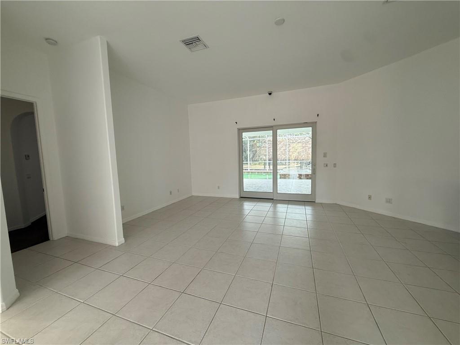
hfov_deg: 102.1
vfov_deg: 85.7
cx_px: 230
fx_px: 186
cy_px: 172
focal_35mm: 14
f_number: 2.2
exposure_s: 1/120
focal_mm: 2.22
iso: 100
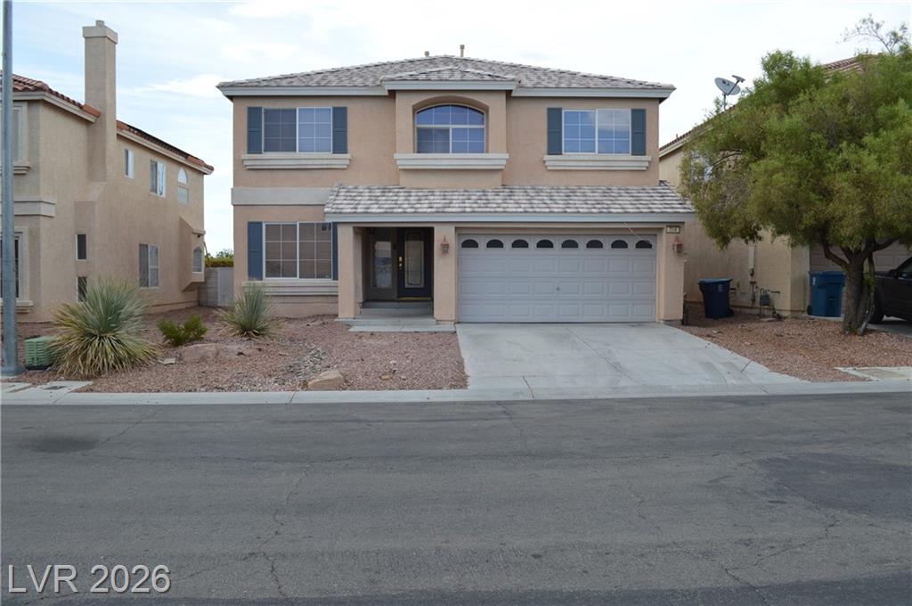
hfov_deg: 67.4
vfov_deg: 47.8
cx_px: 456
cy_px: 303
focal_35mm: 27
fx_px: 683
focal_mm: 18
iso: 100
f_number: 7.1
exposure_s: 1/200
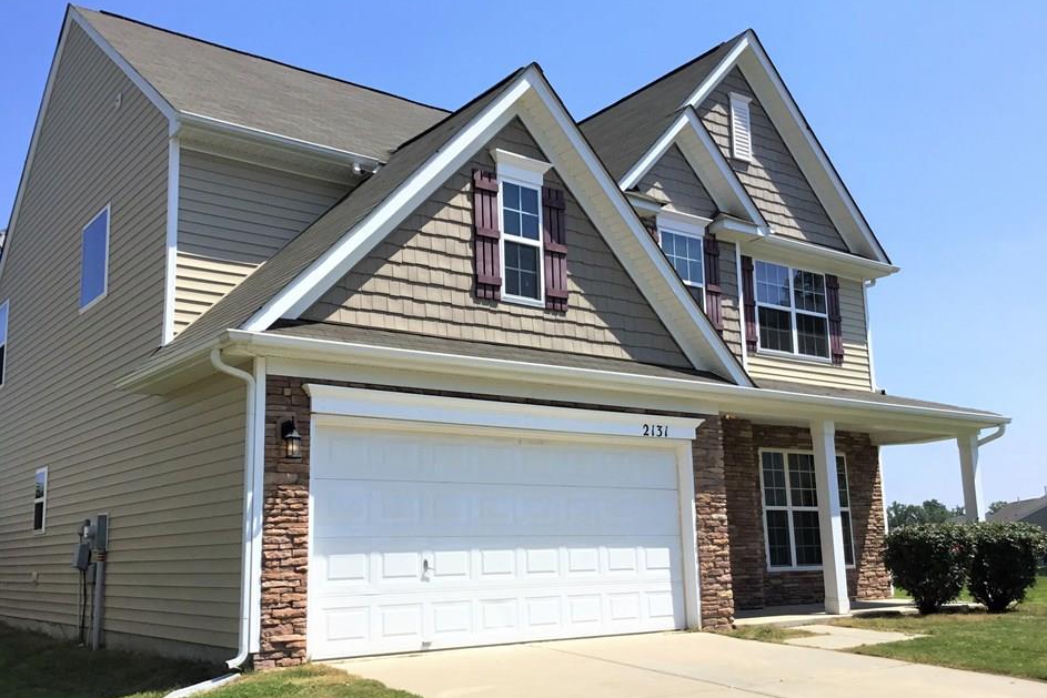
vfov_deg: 37.8
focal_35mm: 35
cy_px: 383
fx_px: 1018
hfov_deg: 54.4
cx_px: 496
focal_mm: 3.3
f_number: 2.4
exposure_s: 1/1597
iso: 25
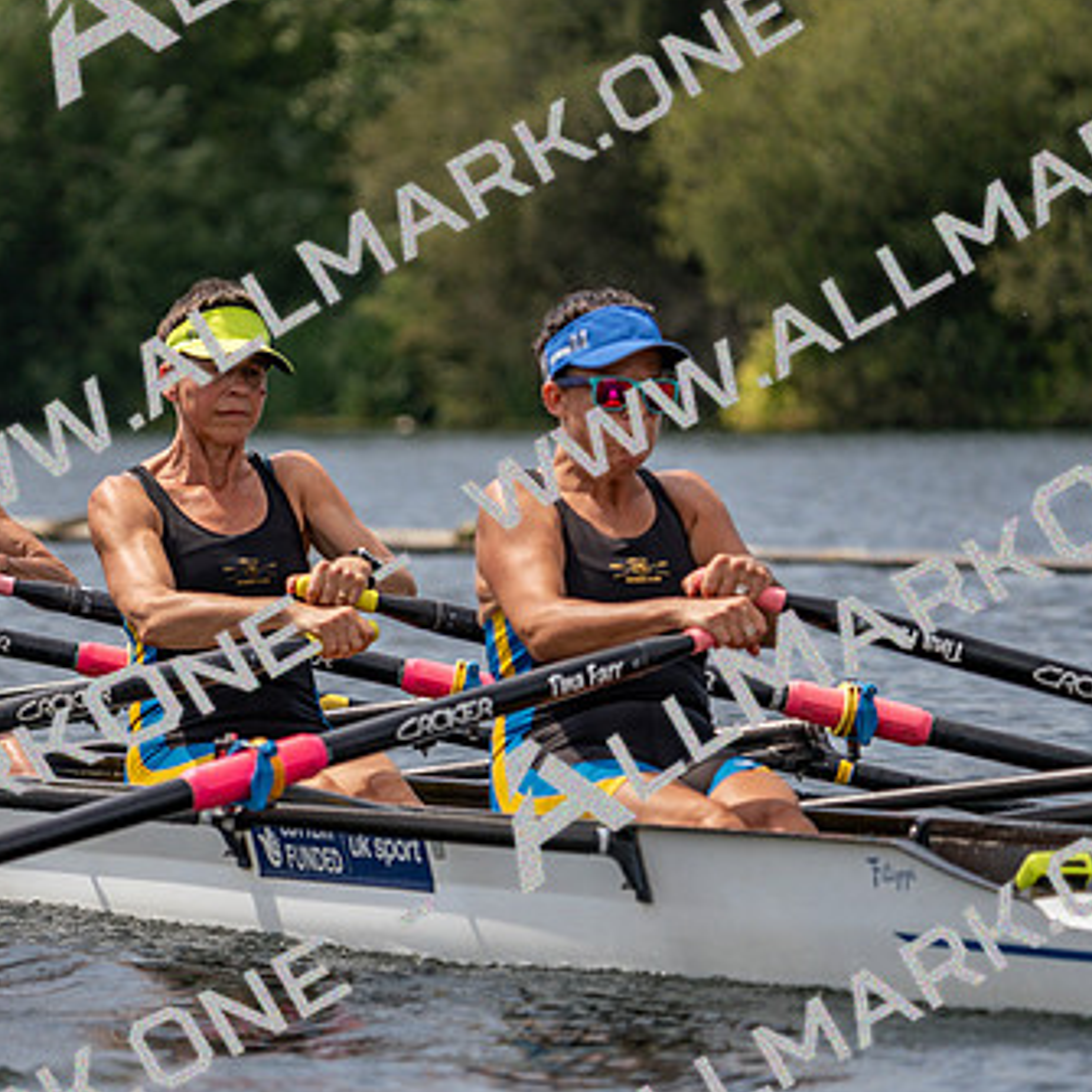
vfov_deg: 4.9
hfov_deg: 4.9
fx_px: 12670
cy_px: 585
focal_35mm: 355
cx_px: 225
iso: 250
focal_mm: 241
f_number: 5.6
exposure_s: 1/1600
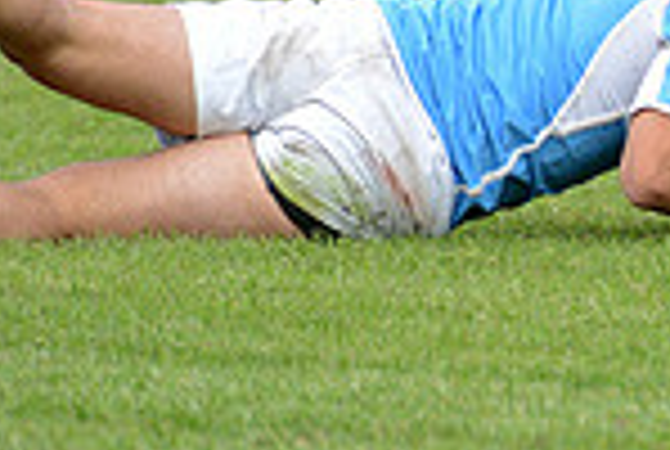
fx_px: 19543
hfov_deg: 2.0
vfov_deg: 1.3
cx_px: 1300
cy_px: -403
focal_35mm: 1048
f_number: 4
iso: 500
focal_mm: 270
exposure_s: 1/1000
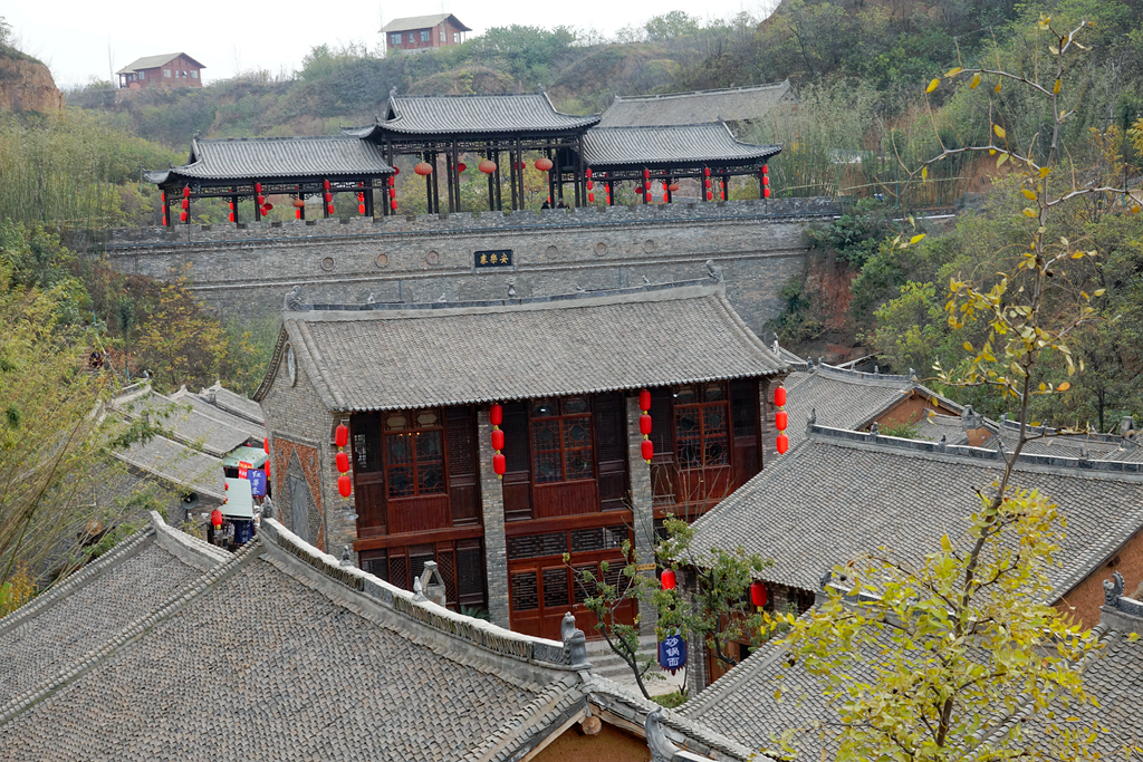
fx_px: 2223
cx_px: 572
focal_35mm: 70
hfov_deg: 28.8
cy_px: 381
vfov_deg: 19.5
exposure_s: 1/60
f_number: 10
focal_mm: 25.61
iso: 200
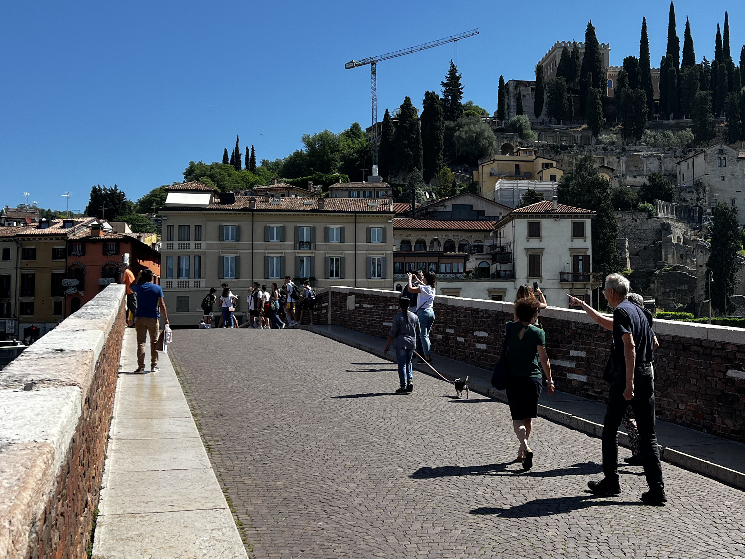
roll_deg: +0.6
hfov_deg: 41.7
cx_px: 482
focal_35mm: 45
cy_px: 258
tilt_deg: +4.6
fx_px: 968
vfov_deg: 32.2
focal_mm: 5.7
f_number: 1.5
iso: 50
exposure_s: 1/4115
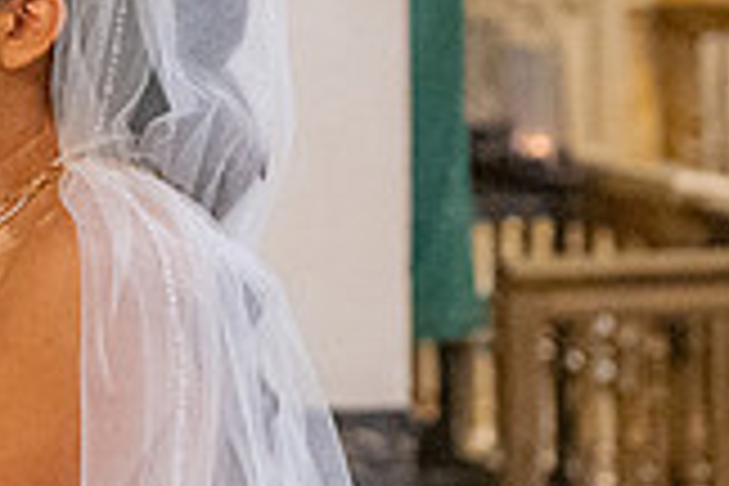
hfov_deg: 4.9
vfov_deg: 3.3
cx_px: -220
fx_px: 8423
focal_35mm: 416
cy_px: -20
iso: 3200
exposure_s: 1/200
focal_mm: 95
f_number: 4
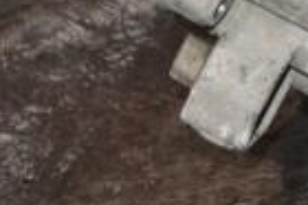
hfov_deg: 11.5
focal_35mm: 161
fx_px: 1377
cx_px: 605
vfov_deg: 8.3
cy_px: -101
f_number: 5
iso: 800
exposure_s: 1/60
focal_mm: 25
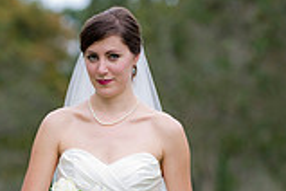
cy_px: 241
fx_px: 3916
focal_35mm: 493
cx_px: 112
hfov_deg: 4.2
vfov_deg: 2.8
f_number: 2.8
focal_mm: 135
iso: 400
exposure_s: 1/250
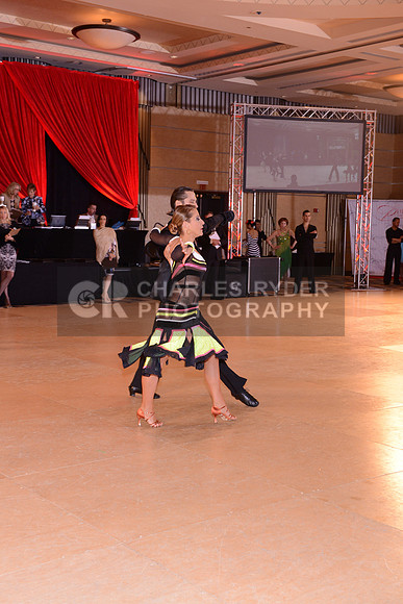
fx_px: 839
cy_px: 302
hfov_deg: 27.0
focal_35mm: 50
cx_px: 202
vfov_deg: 39.6
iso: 1600
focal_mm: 50
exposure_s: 1/250
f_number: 7.1
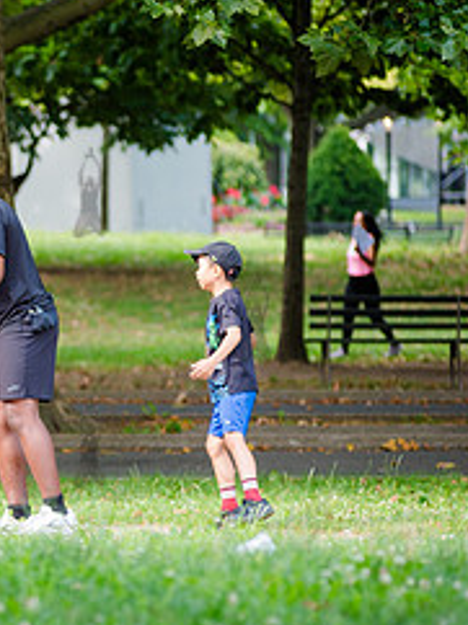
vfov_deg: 5.5
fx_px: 6465
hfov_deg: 4.1
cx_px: -246
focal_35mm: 358
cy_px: 316
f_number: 4
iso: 200
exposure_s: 1/200
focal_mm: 155
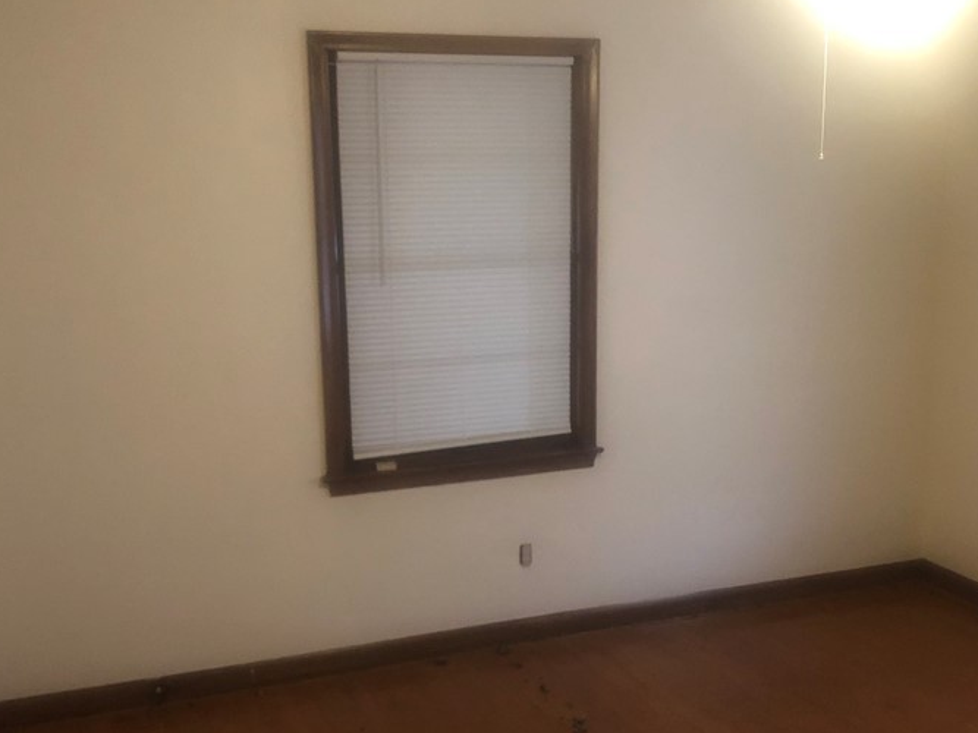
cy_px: 453
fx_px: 1215
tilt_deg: -11.1
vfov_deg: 33.4
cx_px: 519
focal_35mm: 43
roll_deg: -0.5
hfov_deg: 43.8
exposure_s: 1/15
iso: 100
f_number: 1.8
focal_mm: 3.99
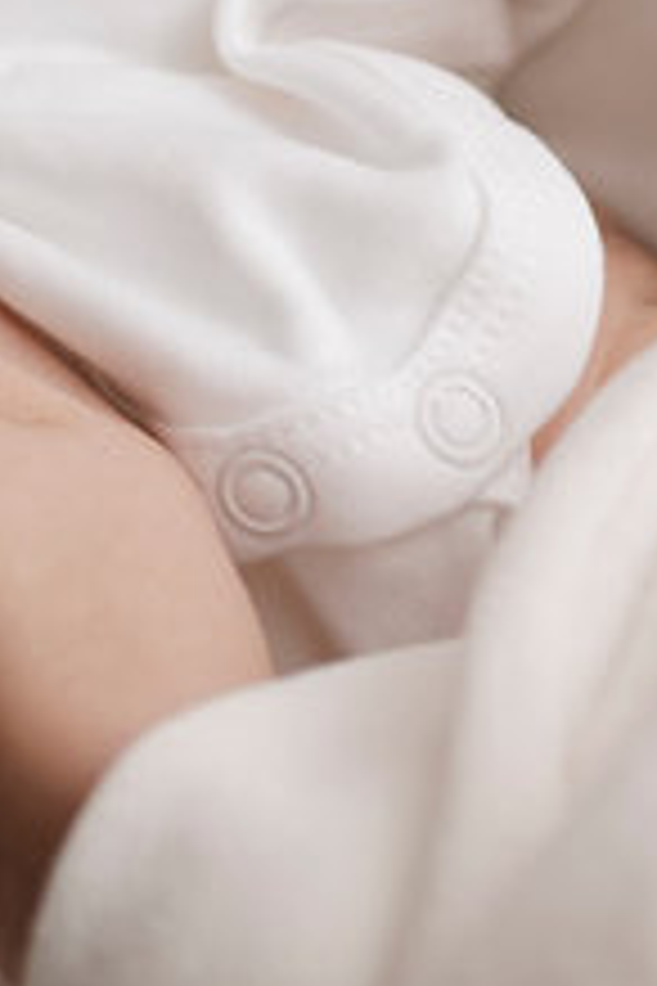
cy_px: -871
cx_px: 106
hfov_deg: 9.9
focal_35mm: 138
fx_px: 3777
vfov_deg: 13.2
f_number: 1.8
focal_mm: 35
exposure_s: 1/320
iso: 1600
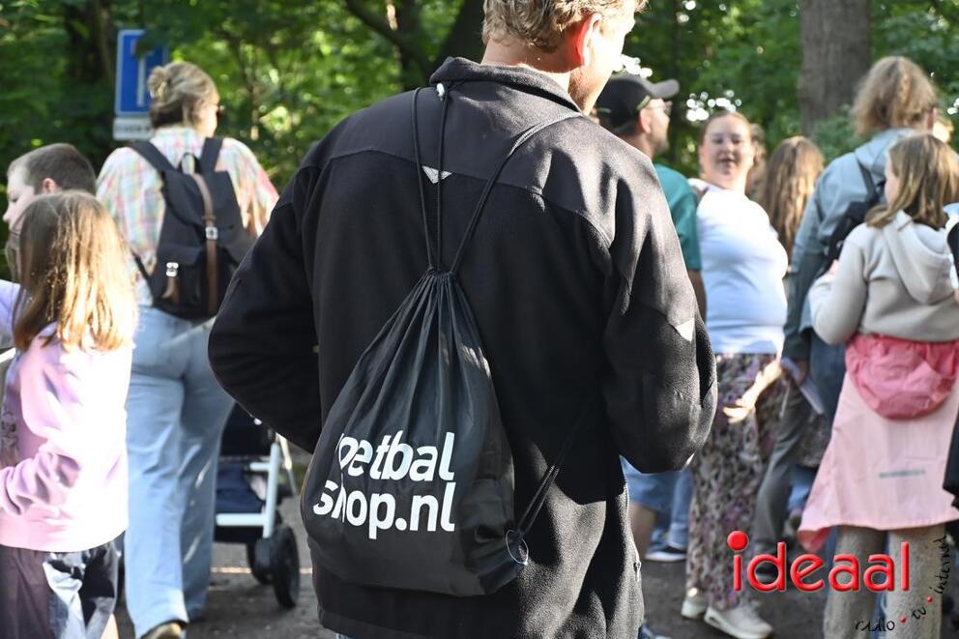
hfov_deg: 23.1
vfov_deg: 15.5
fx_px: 2344
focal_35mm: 88
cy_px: 320
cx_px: 480
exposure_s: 1/125
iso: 1100
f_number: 5
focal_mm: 59
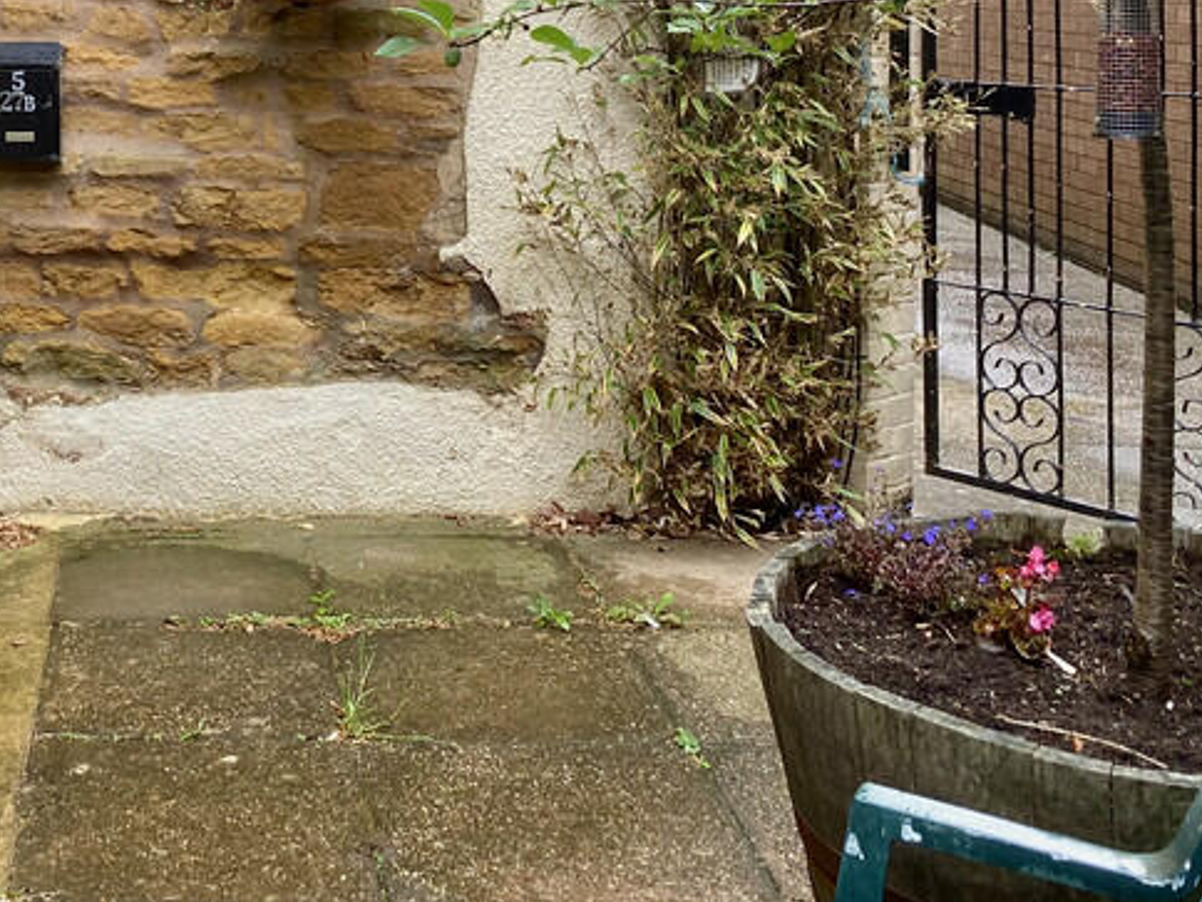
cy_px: -27
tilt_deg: +0.6
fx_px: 1910
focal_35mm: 55
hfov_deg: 32.0
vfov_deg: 25.1
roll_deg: -0.5
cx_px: -20
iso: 32
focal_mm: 4.25
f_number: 1.8
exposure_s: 1/151
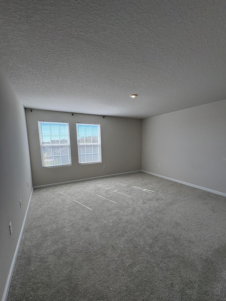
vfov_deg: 98.1
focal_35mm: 15
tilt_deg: -6.5
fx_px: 131
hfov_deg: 81.7
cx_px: 120
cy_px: 159
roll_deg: +0.4
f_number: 2.2
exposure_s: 1/347
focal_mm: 2.22
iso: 64
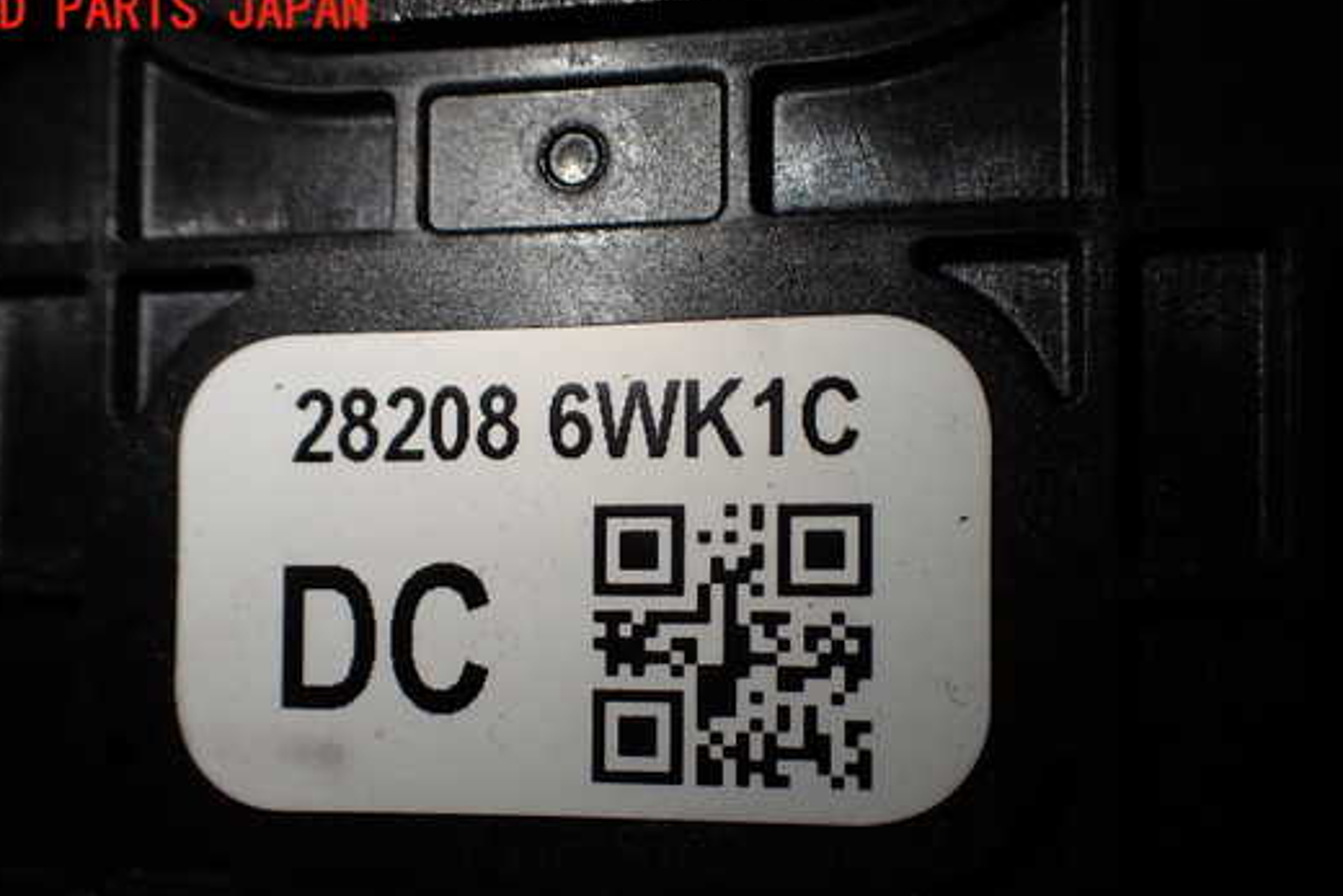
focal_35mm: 36
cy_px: 560
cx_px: 674
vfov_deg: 36.7
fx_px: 1343
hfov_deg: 53.1
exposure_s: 1/200
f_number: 3.2
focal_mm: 5.4
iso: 100
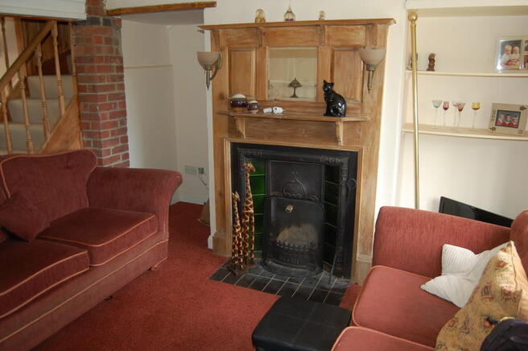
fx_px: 418
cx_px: 264
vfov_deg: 45.6
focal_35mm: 28
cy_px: 176
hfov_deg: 64.6
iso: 400
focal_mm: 19
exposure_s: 1/60
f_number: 3.5
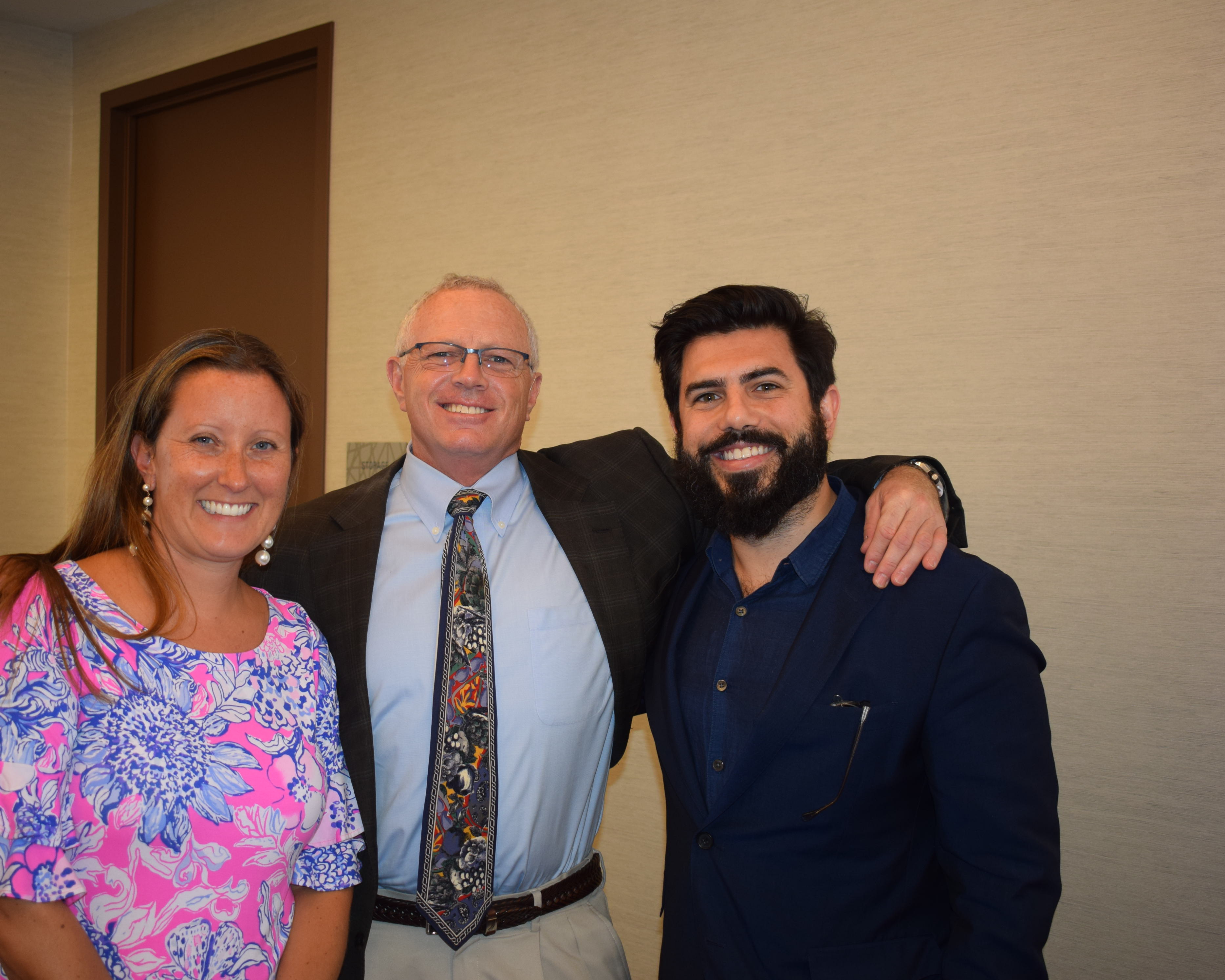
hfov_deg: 41.9
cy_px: 490
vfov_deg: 34.2
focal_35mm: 44
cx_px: 537
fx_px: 1595
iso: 500
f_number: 4
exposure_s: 1/60
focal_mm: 26
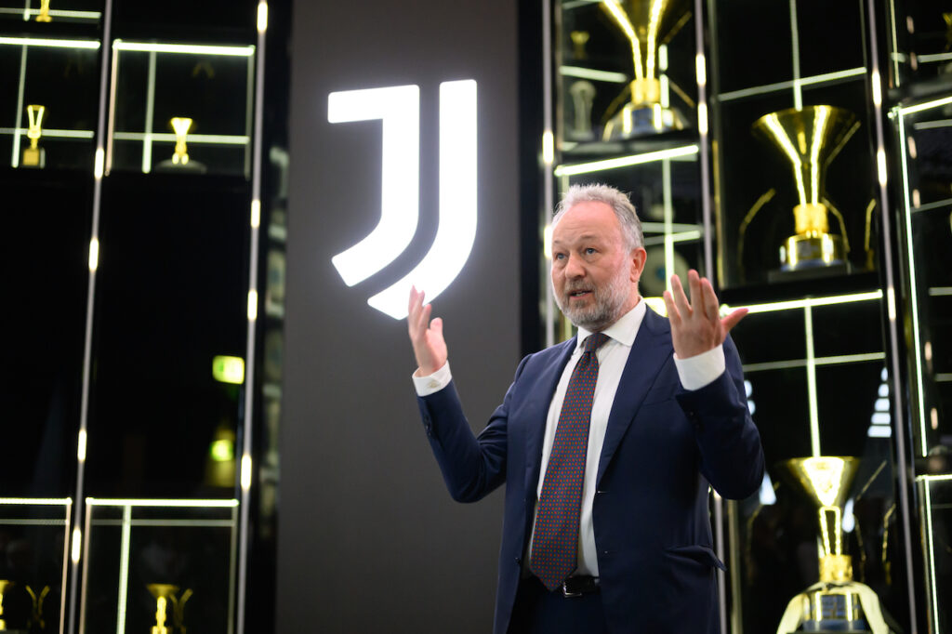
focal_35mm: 50
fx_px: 1322
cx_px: 476
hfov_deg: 39.6
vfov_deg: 27.0
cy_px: 317
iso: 5000
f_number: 1.8
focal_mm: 50
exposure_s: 1/160
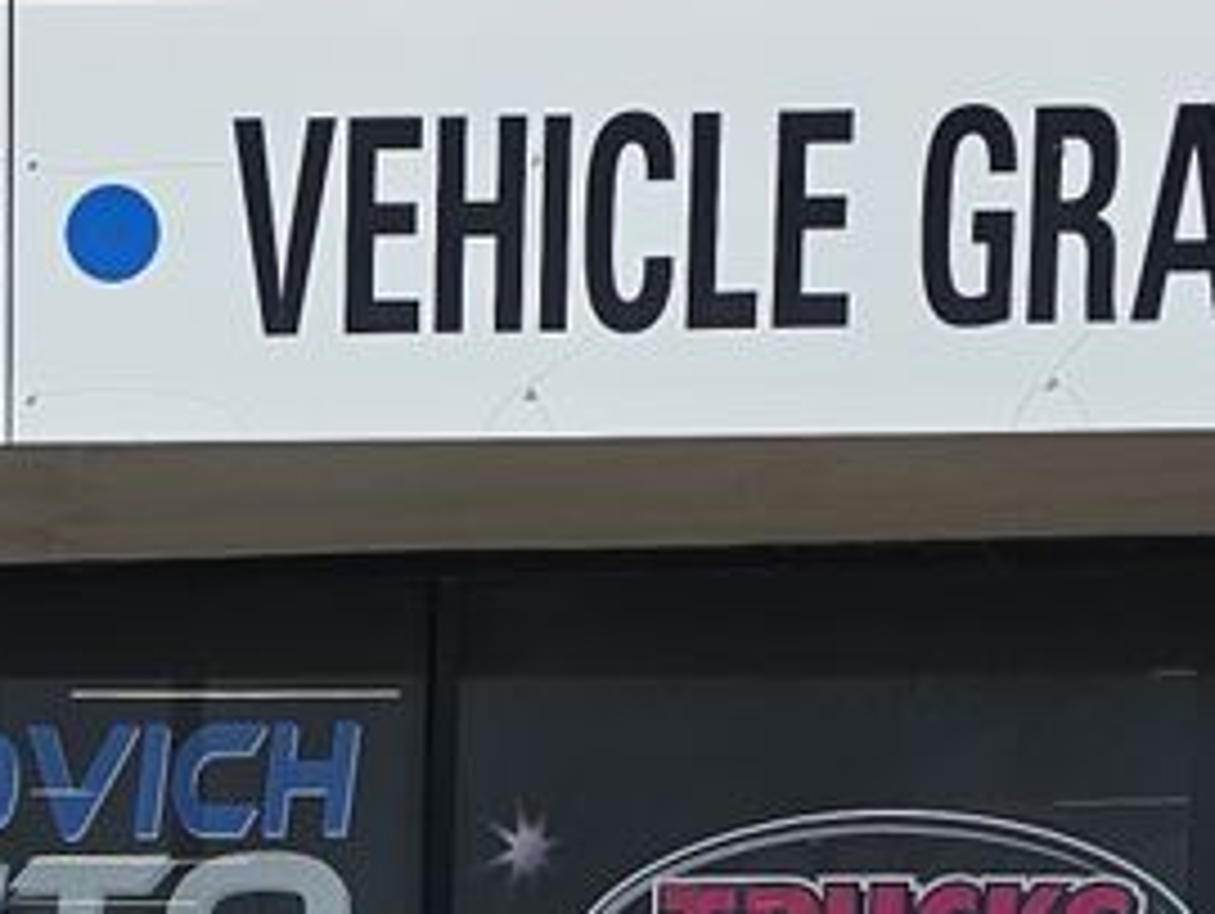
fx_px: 3829
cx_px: -99
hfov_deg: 17.5
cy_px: 1657
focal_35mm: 109
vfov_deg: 12.4
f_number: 1.7
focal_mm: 6.3
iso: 20
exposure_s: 1/1117
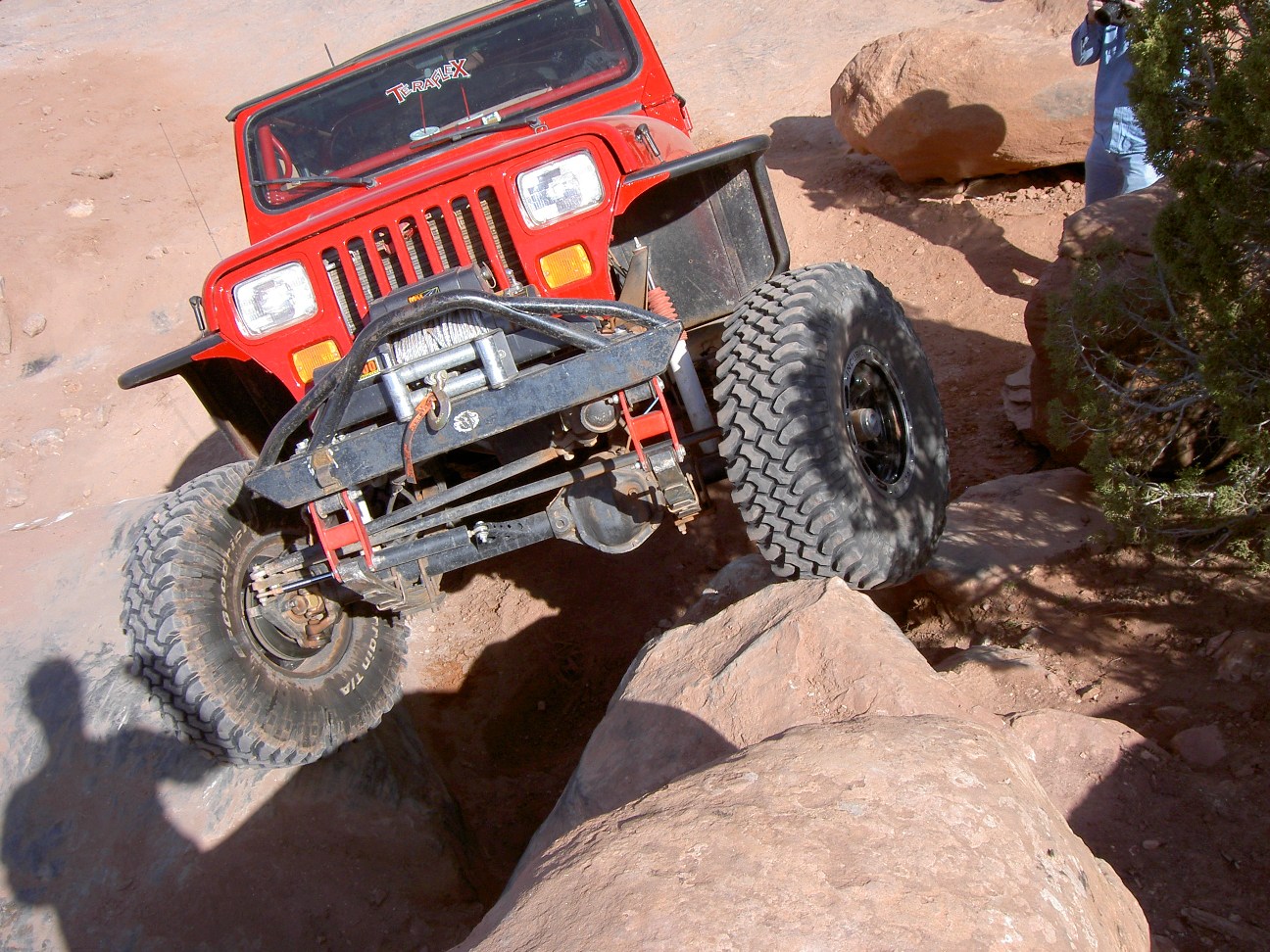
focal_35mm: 39
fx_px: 1431
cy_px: 476
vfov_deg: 36.8
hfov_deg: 47.9
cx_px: 635
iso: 100
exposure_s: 1/320
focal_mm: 8
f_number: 4.7
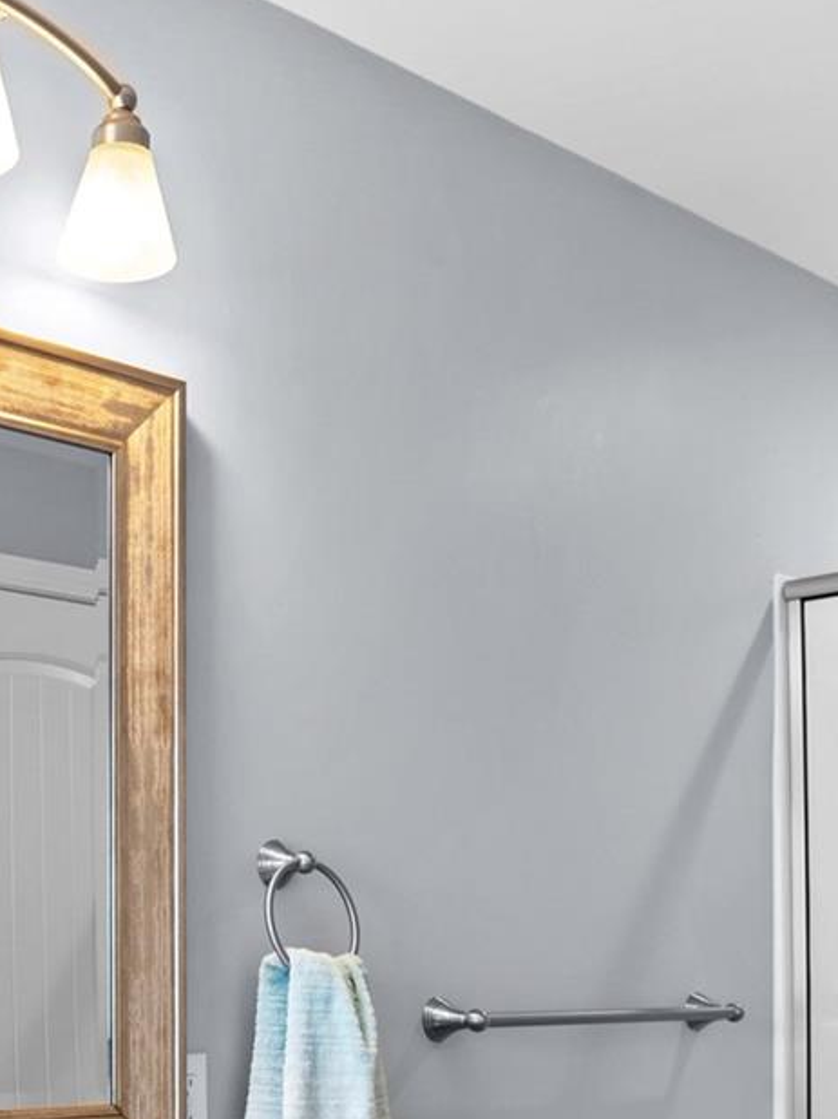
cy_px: 955
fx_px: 1647
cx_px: 42
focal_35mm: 51
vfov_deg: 35.8
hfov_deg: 27.2
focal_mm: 16
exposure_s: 1/5
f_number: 8
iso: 100
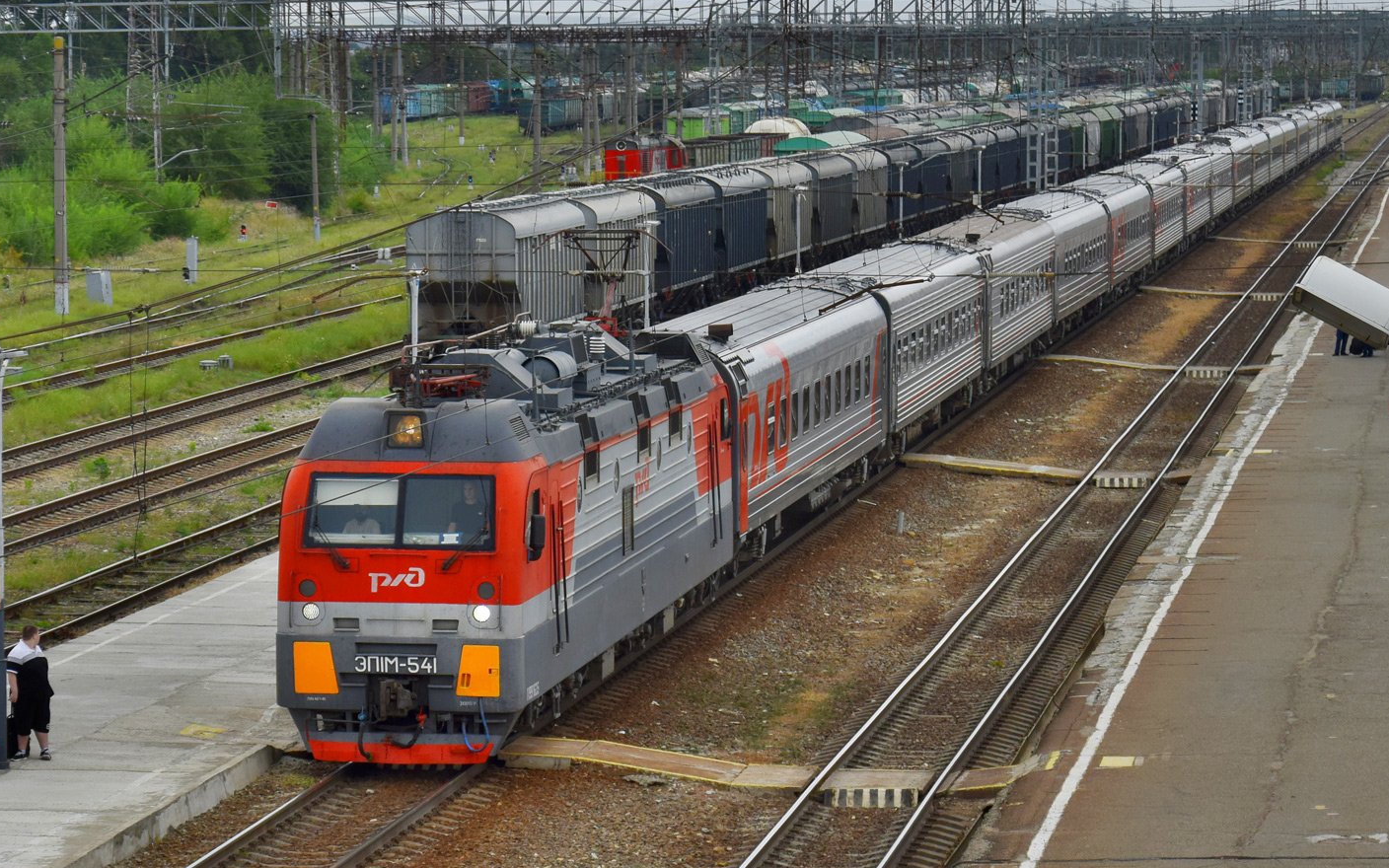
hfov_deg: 20.6
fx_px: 3823
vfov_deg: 13.0
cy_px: 422
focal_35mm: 101
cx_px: 652
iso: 200
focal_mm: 62
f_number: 5.6
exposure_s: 1/1000
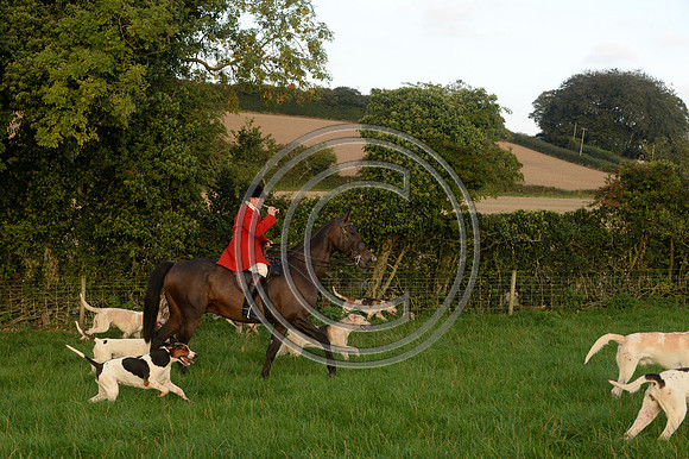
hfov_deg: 28.9
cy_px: 230
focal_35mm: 70
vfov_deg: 19.4
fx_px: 1339
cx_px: 344
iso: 2500
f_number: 7.1
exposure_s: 1/1000
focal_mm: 70
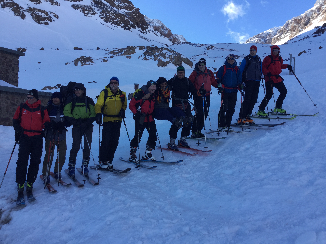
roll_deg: -1.4
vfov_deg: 45.4
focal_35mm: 31
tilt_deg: +1.4
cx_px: 163
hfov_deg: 58.4
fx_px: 292
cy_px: 122
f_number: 2.4
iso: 25
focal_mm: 3.3
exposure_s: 1/388
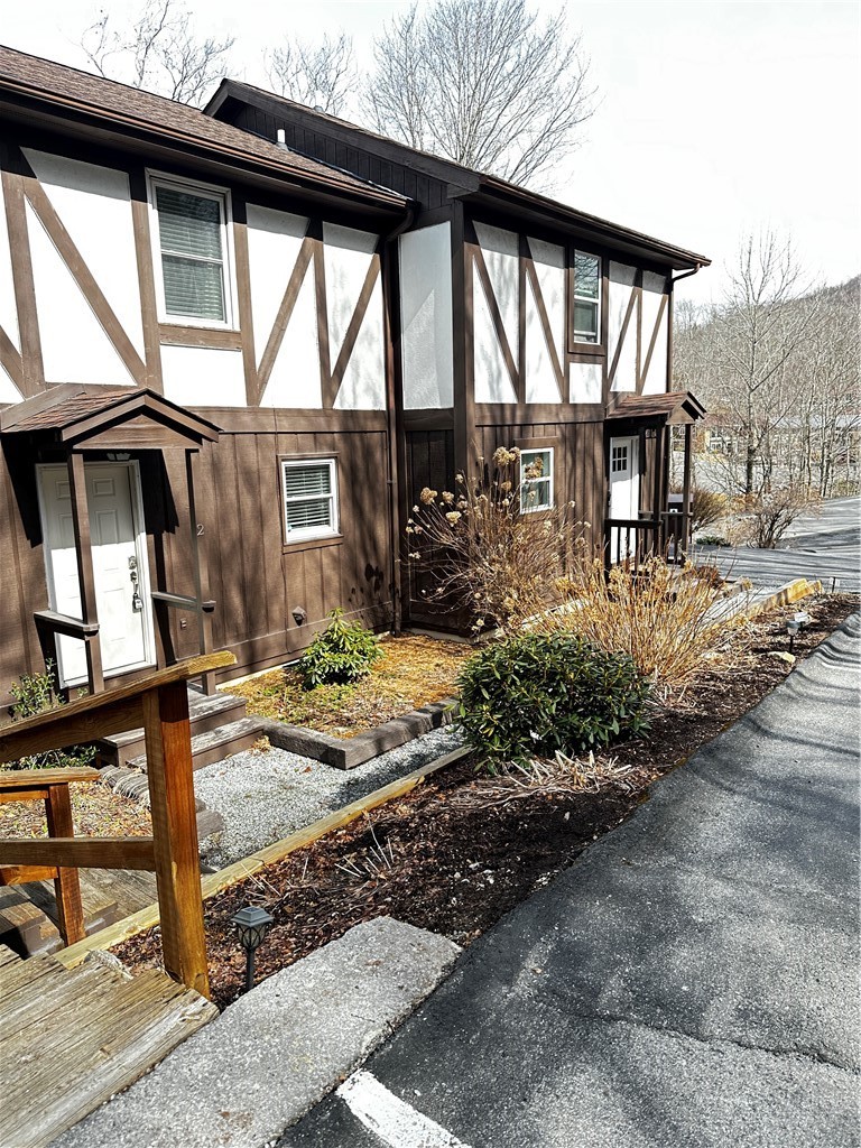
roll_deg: +1.2
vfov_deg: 71.6
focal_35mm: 24
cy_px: 574
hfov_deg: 56.8
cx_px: 430
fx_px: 796
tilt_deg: -9.0
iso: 80
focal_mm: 6.86
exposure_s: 1/442
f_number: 1.78
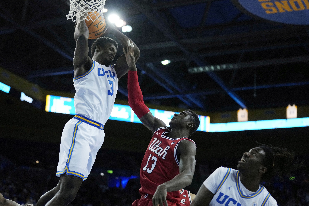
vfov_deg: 19.5
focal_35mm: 70
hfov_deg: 28.8
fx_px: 601
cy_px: 103
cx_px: 154
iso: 4000
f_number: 2.8
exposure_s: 1/2000
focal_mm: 70
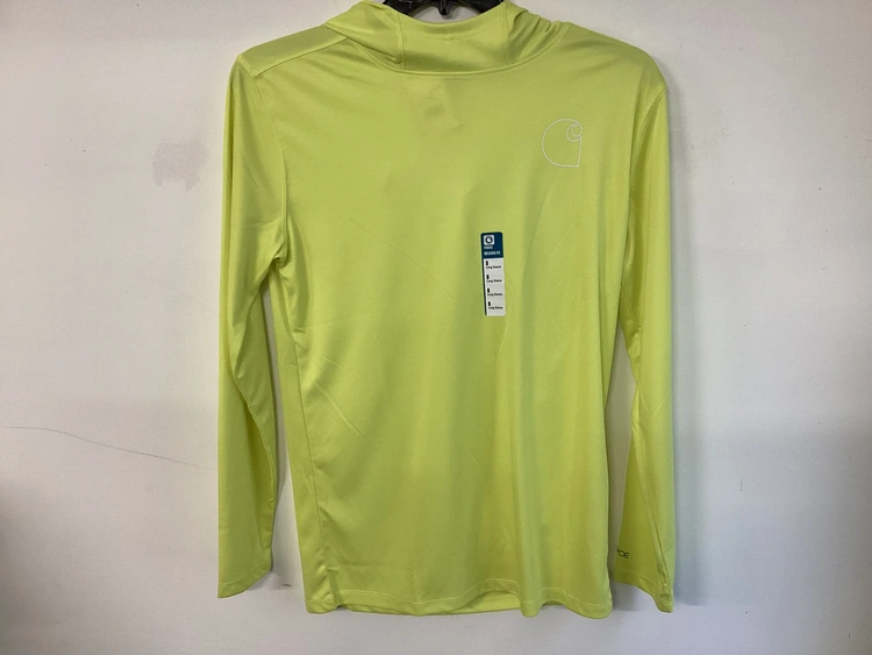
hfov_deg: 58.3
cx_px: 436
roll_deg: +0.3
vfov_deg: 45.5
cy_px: 328
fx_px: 781
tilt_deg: -14.9
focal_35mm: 31
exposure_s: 1/60
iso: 100
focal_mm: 3.3
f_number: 2.4
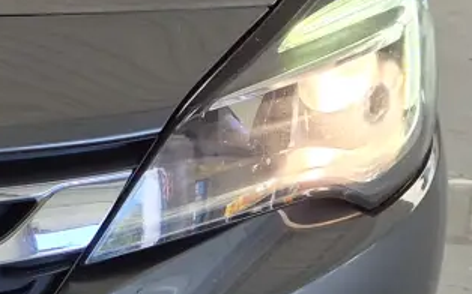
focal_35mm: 149
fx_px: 1916
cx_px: -478
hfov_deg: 12.4
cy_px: 110
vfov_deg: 8.8
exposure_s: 1/67
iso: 32
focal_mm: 5.4
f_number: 1.8
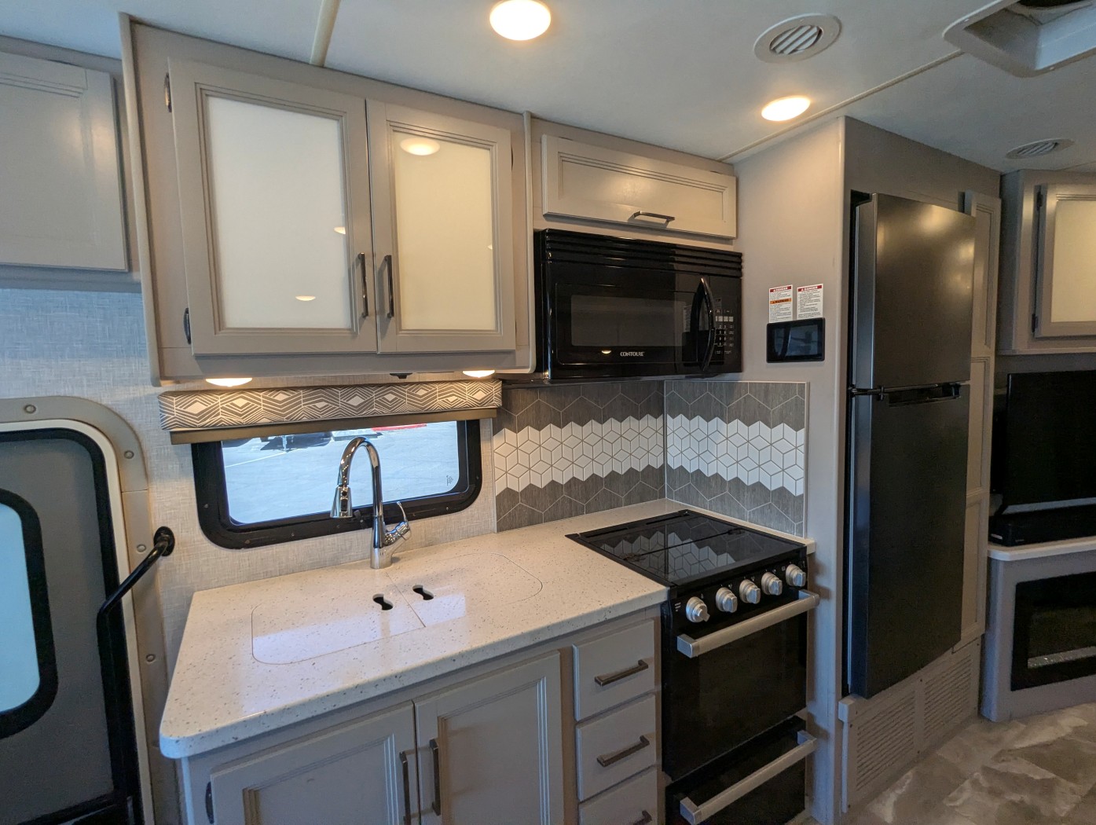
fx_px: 507
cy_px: 412
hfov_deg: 94.4
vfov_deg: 78.2
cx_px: 548
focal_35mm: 16
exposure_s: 1/251
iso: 175
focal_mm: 2.35
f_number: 2.2
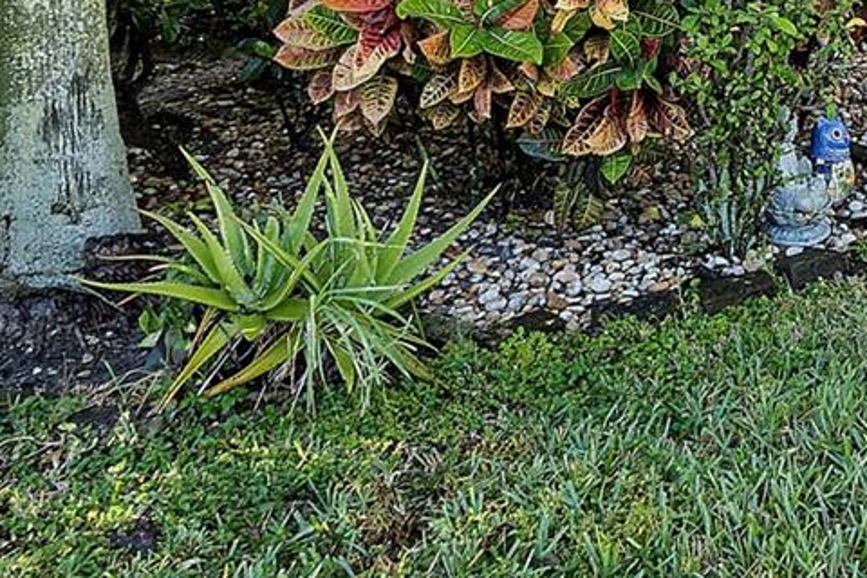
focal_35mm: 64
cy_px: -269
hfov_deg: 27.9
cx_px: 1012
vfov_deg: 18.9
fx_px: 1541
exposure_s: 1/25
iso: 100
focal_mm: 10
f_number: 11
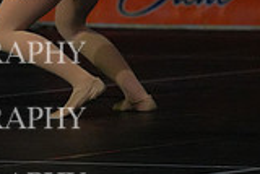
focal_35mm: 853
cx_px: -150
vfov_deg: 1.6
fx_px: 6166
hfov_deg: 2.4
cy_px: -111
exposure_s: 1/1000
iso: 12800
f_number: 5
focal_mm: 235
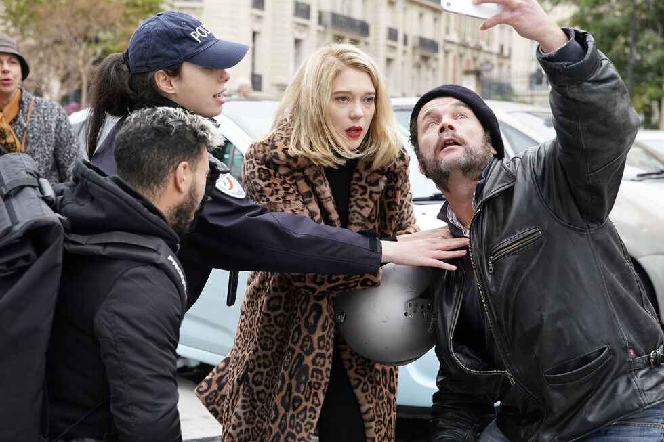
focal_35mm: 70
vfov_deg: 19.4
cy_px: 221
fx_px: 1291
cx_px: 332
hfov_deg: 28.8
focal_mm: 70
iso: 1600
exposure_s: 1/640
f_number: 5.6
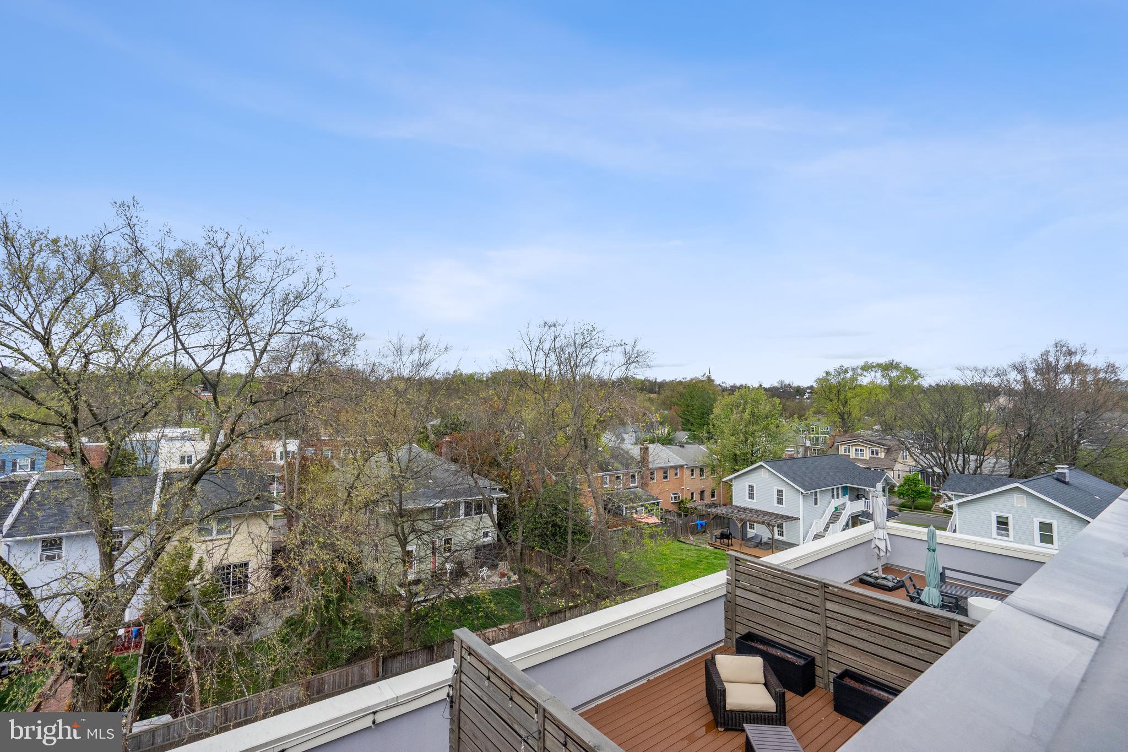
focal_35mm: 16
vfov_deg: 73.7
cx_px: 564
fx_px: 501
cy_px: 376
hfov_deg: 96.7
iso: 800
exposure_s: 1/1250
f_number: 9
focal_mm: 16
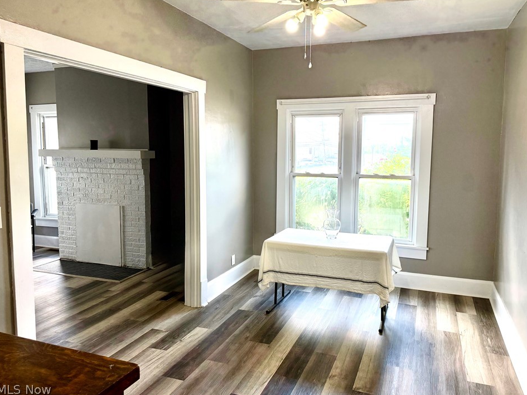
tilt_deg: -5.1
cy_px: 185
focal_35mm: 26
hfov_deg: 67.2
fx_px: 396
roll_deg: -0.5
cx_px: 279
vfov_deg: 53.0
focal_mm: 6.76
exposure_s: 1/210
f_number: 1.78
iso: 200
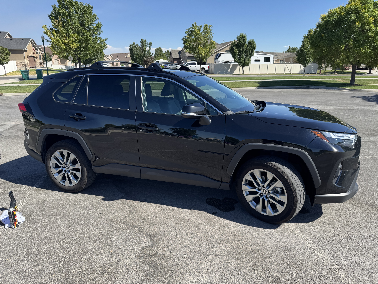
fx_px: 262
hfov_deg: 71.6
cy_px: 142
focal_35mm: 24
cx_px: 189
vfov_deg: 56.8
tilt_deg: -16.7
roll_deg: -0.3
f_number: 1.78
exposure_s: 1/2252
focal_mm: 6.76
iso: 80
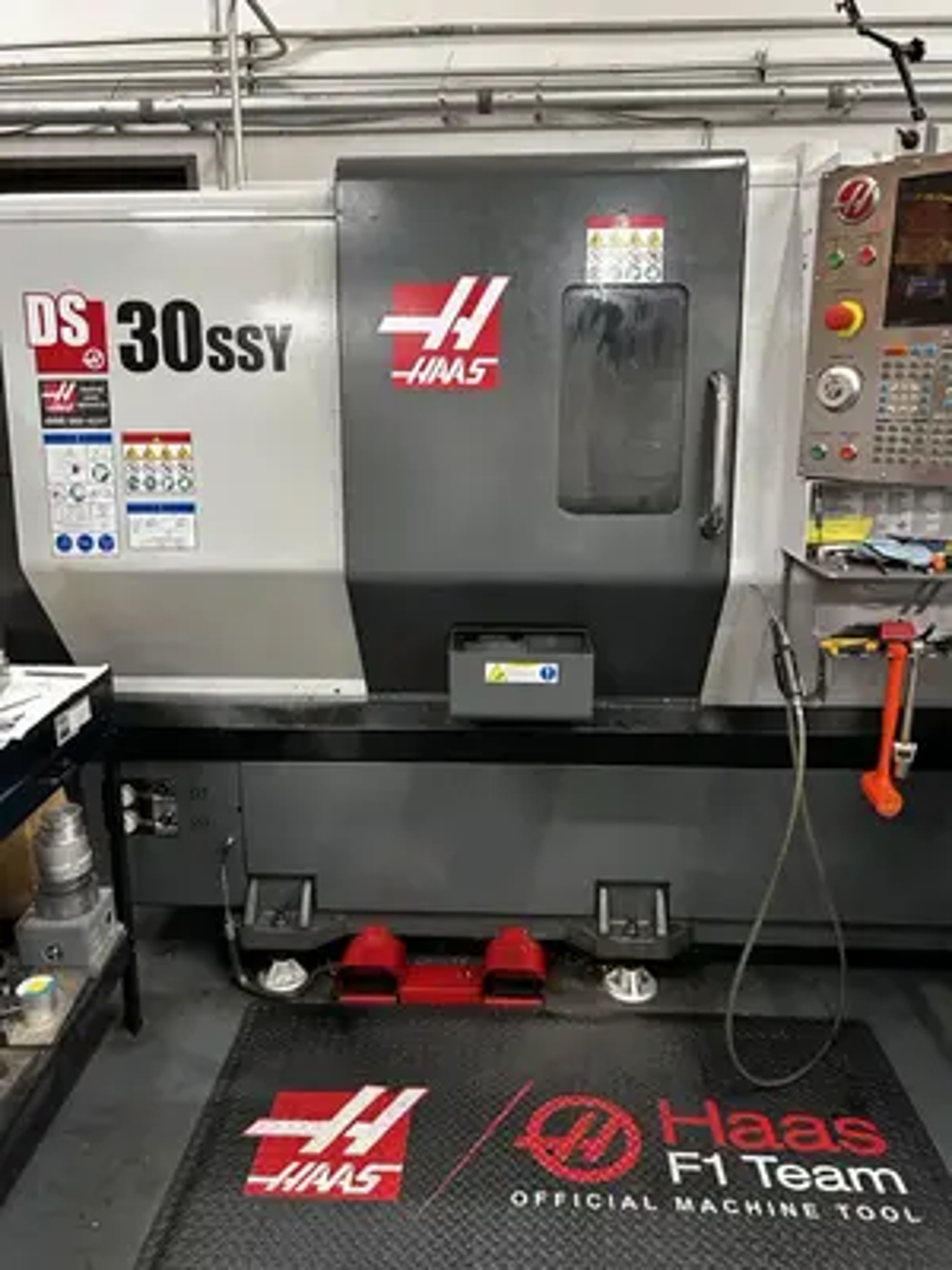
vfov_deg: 67.3
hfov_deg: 53.1
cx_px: 476
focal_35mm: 26
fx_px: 953
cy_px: 635
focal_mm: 5.7
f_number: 1.5
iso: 250
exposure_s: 1/60
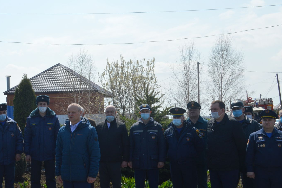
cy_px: 102
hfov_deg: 29.1
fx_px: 525
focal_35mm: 67
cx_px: 42
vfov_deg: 20.3
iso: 100
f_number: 8
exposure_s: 1/250
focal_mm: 26
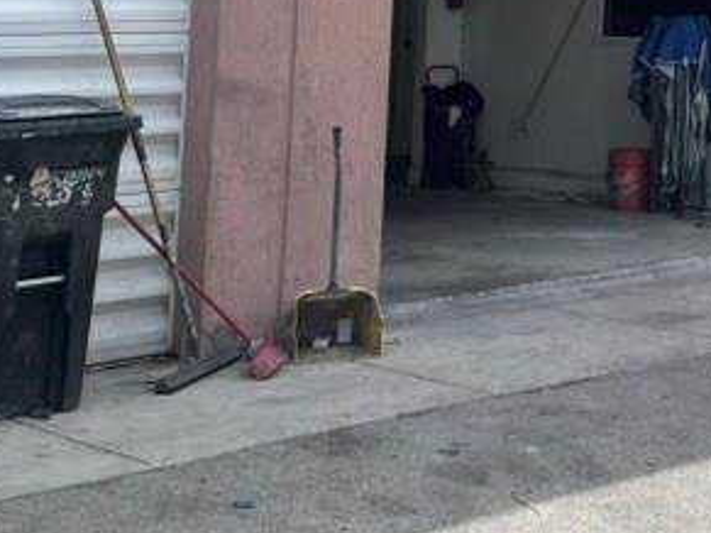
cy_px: -269
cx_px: 882
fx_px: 1807
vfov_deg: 15.5
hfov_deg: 20.6
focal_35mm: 88
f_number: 1.6
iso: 32
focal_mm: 5.1
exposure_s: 1/3922
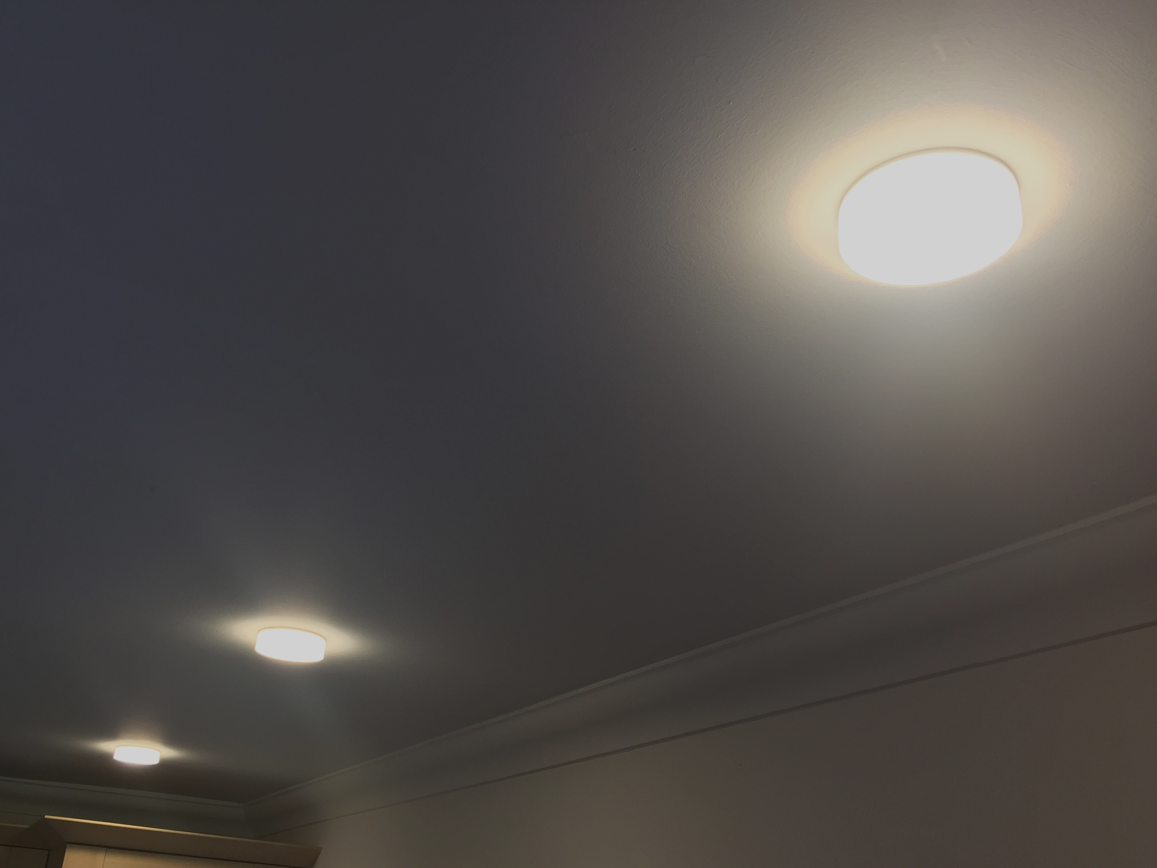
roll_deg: -5.0
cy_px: 434
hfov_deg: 61.7
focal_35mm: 29
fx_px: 969
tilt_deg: +24.6
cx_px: 578
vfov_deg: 48.2
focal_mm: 4.15
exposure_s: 1/50
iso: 32
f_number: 2.2
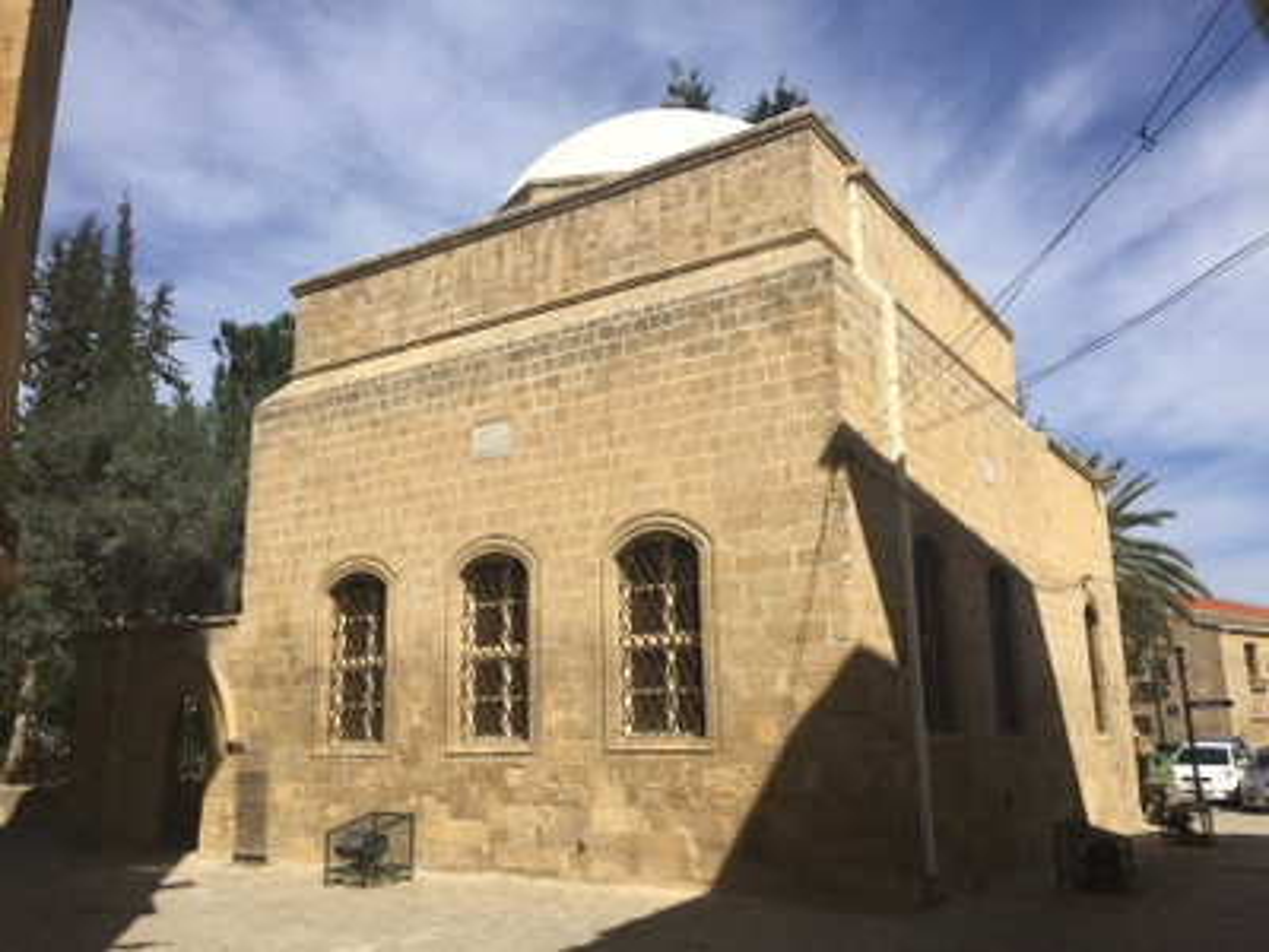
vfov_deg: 48.2
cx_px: 634
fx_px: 1063
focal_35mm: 29
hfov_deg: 61.7
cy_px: 476
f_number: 2.2
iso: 32
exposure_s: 1/2639
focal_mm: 4.15
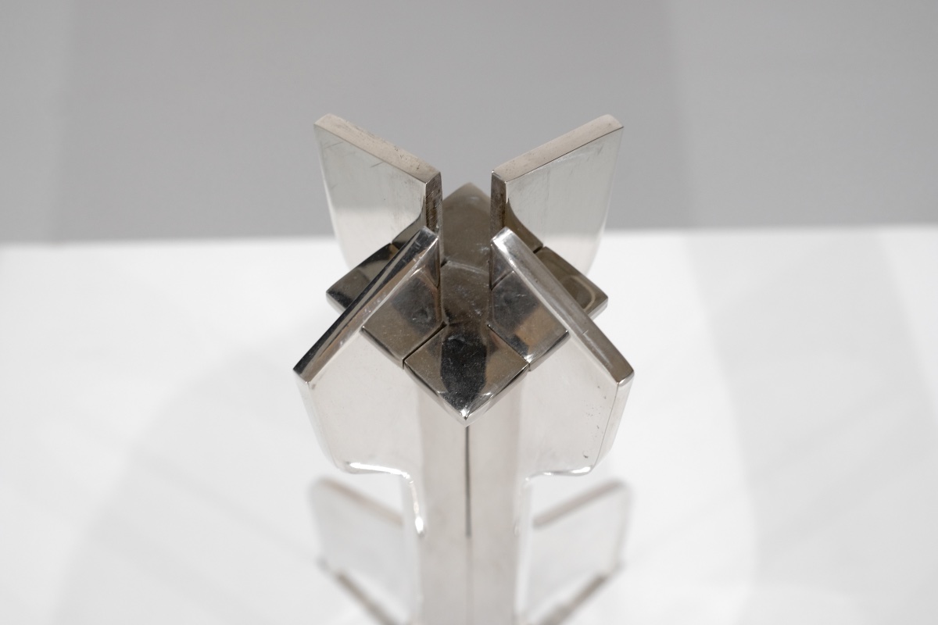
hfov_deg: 37.5
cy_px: 312
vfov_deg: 25.5
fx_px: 1381
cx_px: 469
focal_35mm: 53
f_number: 5.6
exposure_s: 1/70
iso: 800
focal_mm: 35
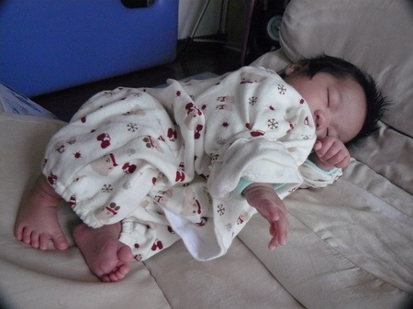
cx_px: 206
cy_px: 154
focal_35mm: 36
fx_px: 429
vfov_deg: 39.6
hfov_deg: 51.4
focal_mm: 6
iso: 400
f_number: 2.8
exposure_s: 1/60
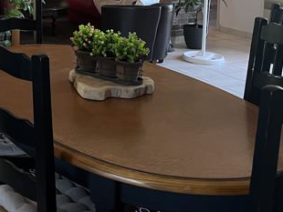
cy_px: -35
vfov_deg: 20.7
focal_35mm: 67
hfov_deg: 27.7
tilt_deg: -5.0
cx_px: 19
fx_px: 548
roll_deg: -0.9
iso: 200
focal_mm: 5.1
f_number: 1.6
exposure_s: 1/60
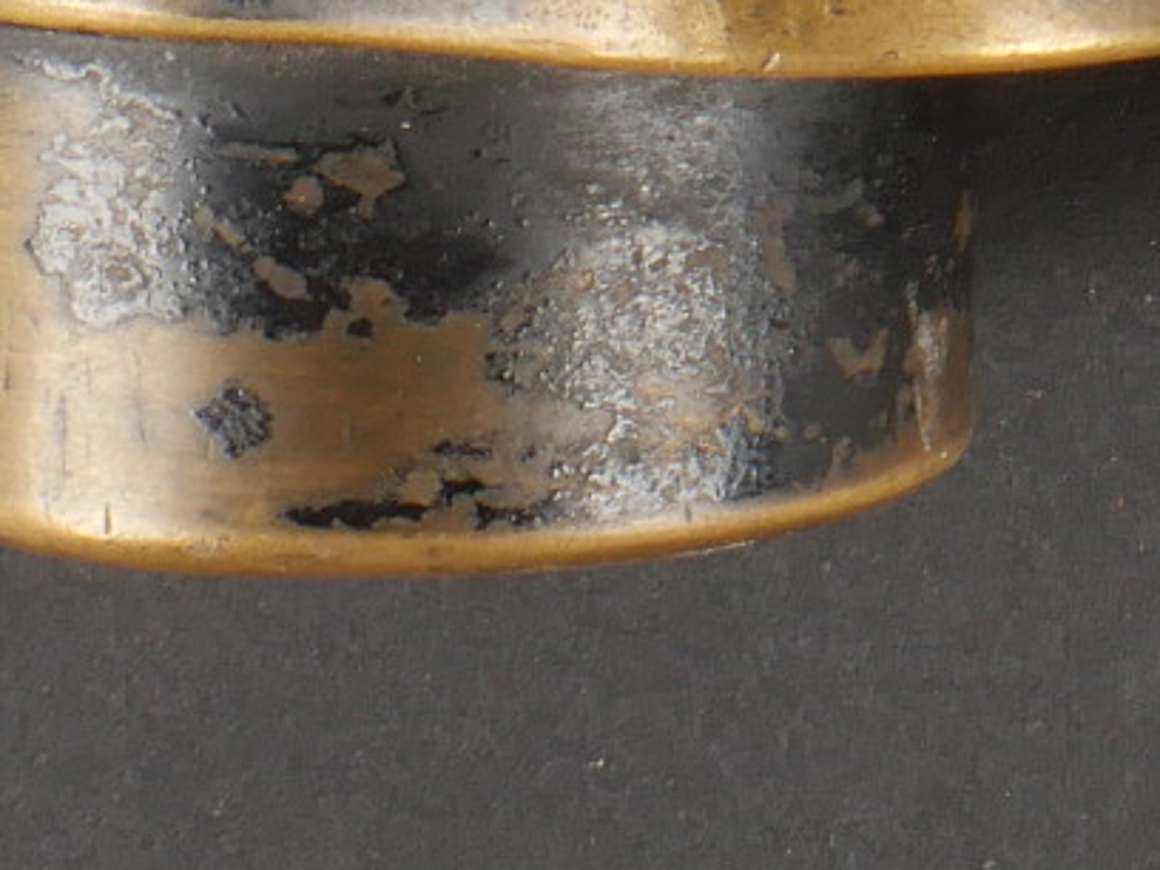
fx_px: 7674
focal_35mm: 229
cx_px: 2263
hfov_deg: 8.3
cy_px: -1024
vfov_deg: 6.3
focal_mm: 20
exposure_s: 1/160
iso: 200
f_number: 14
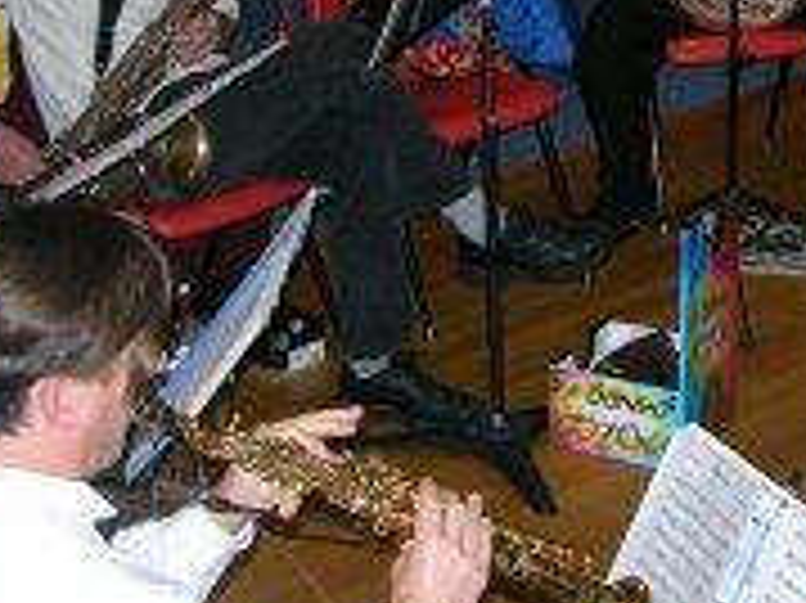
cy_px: 25
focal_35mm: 109
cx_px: 752
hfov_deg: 17.7
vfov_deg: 13.4
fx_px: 2536
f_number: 2.8
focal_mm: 8.9
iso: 200
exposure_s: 1/60.1
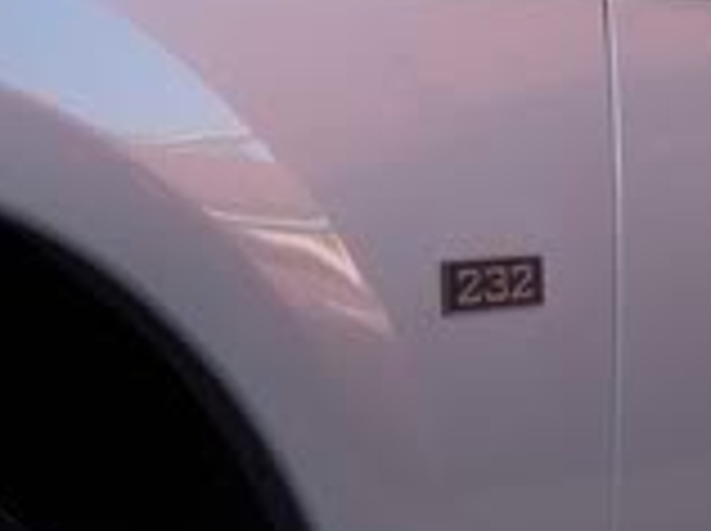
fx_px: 2543
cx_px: 922
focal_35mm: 124
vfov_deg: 11.9
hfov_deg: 15.2
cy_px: 270
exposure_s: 1/198
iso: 80
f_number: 2.7
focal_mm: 5.6
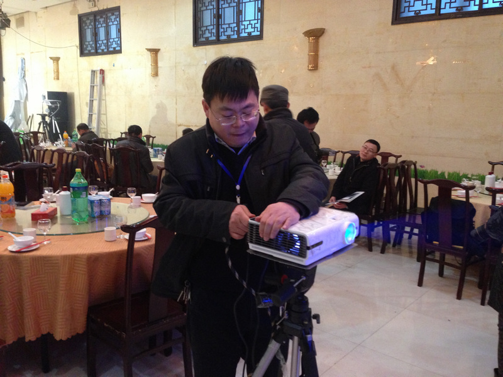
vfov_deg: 42.9
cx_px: 252
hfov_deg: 55.4
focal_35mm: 33
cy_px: 188
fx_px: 480
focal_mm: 4.13
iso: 400
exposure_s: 1/15
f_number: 2.4
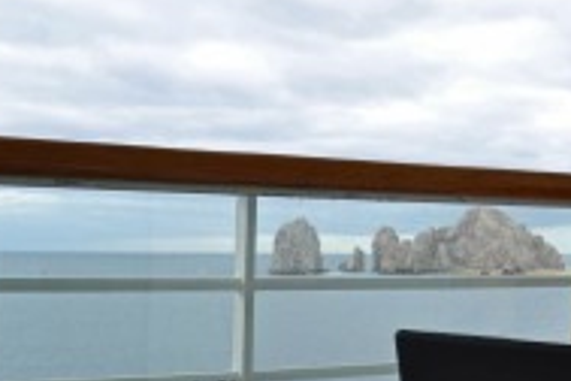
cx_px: 462
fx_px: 904
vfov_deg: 23.8
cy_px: 171
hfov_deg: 33.9
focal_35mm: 57
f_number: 6.3
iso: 100
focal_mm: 18
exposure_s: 1/160
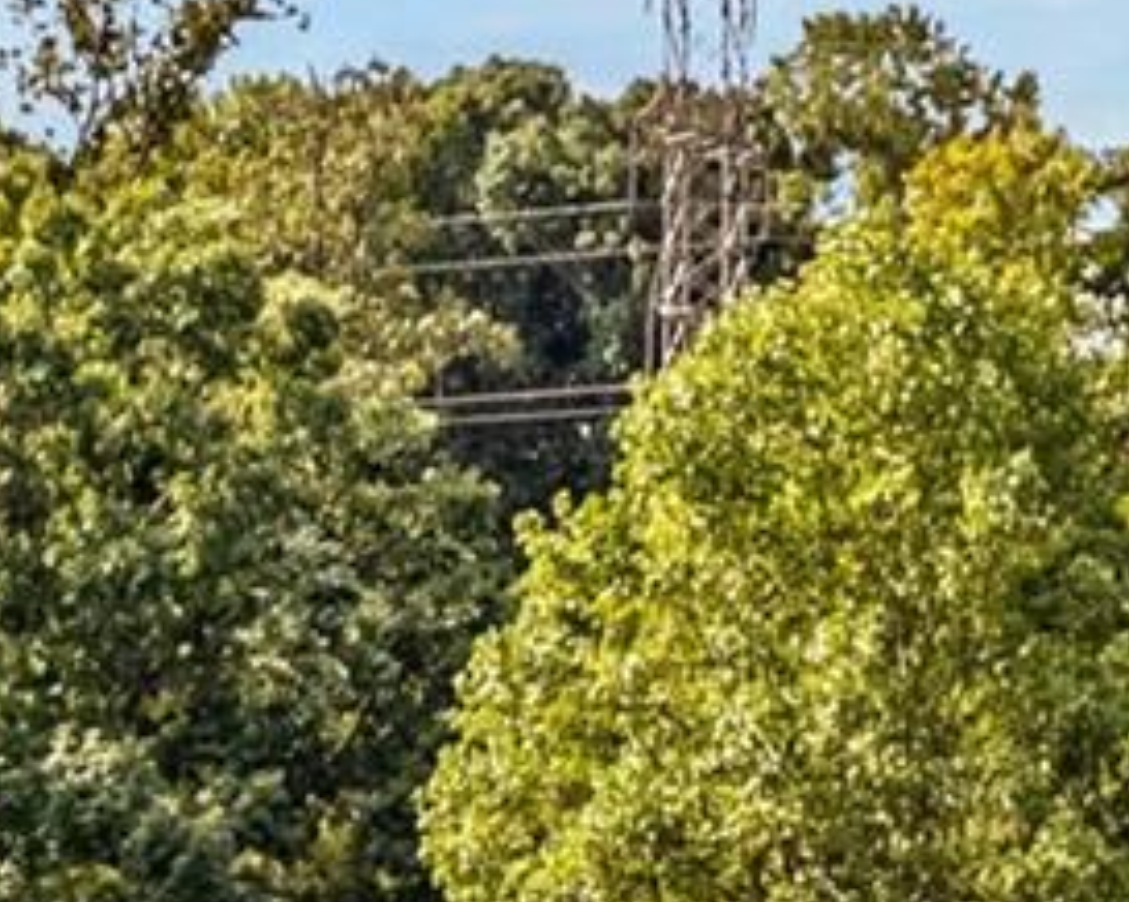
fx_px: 5175
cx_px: -1315
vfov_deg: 9.8
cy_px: 1099
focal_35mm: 155
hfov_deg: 11.0
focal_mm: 8.38
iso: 100
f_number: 2.8
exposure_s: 1/1250
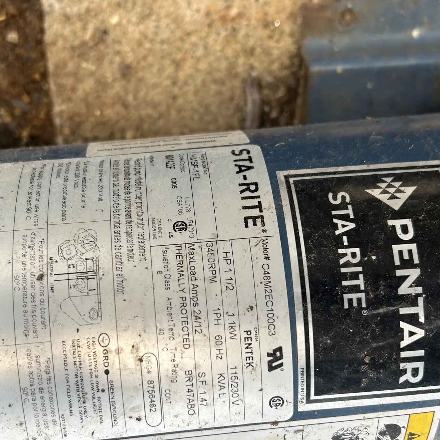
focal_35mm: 41
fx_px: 590
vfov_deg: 40.7
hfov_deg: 40.9
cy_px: 268
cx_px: 206
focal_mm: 5.7
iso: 50
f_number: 1.5
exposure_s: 1/1468
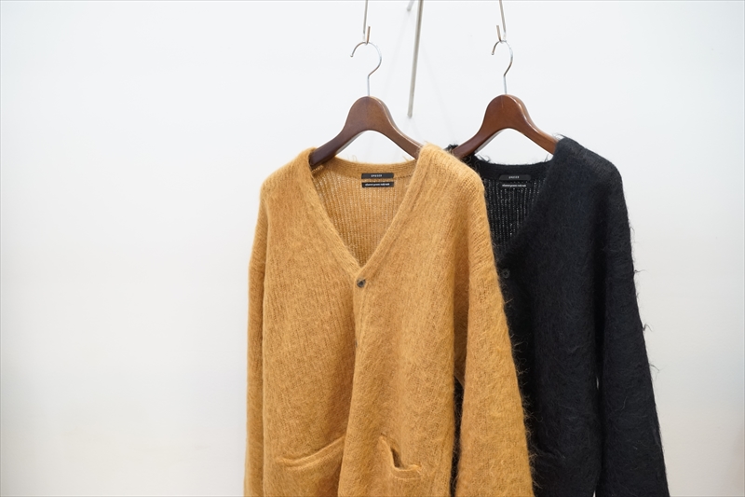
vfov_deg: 24.6
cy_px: 248
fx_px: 1138
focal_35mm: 55
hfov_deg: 36.3
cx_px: 372
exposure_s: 1/60
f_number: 4
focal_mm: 55
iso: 1250
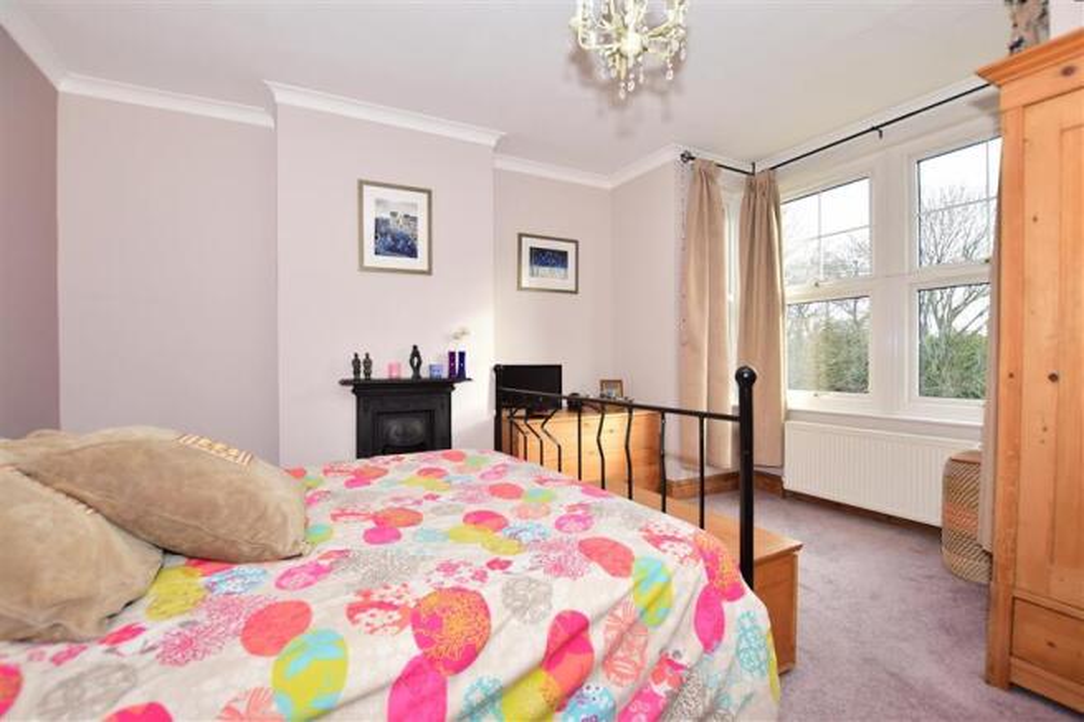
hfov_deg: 100.4
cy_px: 361
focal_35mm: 15
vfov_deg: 77.3
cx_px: 542
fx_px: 452
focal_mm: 10
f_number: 5
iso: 200
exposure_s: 1/80
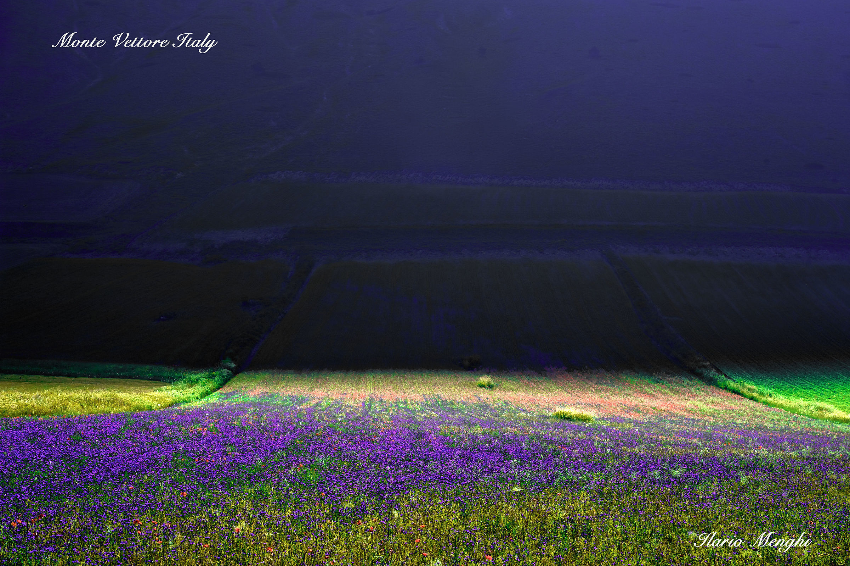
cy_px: 283
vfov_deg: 18.2
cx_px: 425
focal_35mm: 75
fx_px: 1769
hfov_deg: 27.0
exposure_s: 1/250
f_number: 9
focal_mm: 75
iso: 200
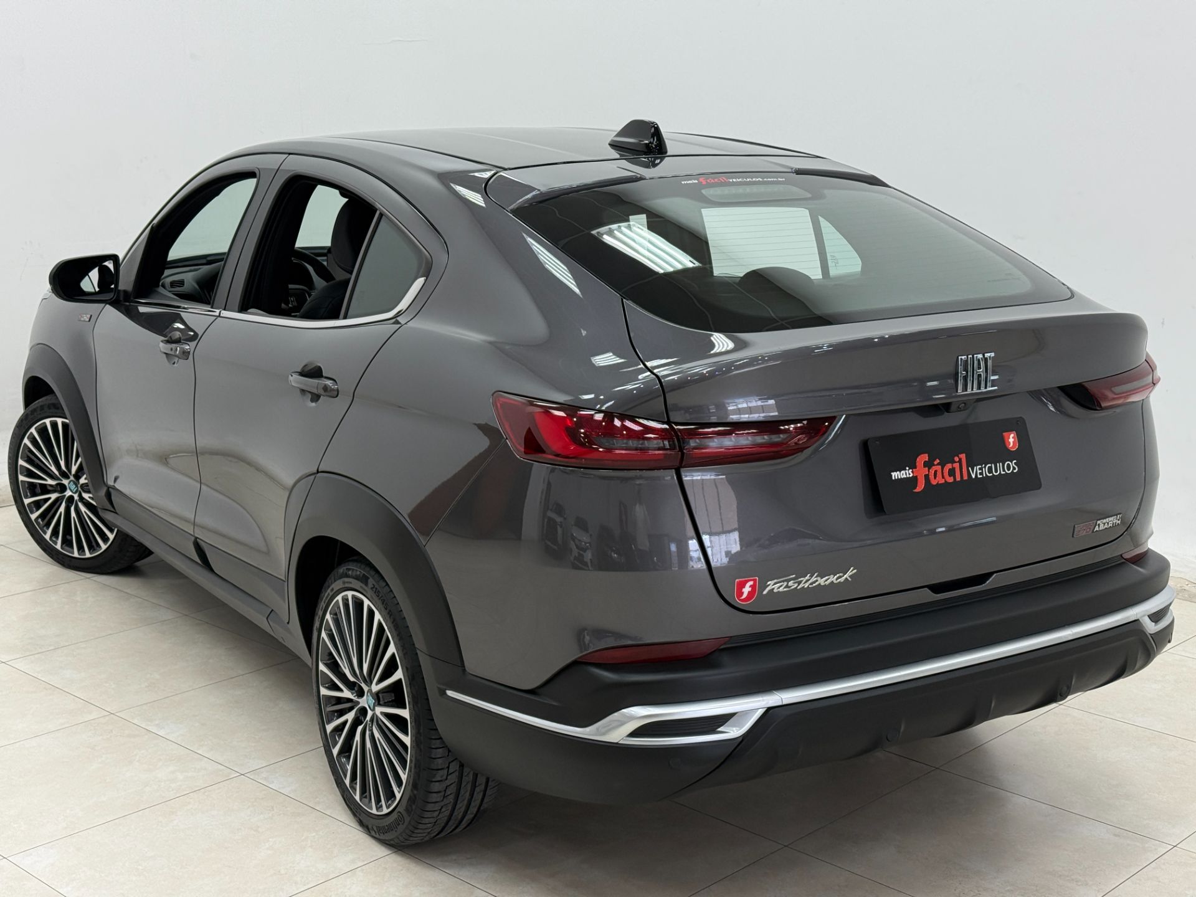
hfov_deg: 39.7
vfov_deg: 30.3
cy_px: 448
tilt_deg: -12.2
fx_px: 1658
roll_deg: +0.4
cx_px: 598
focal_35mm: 48
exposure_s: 1/120
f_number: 1.78
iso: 125
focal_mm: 6.76
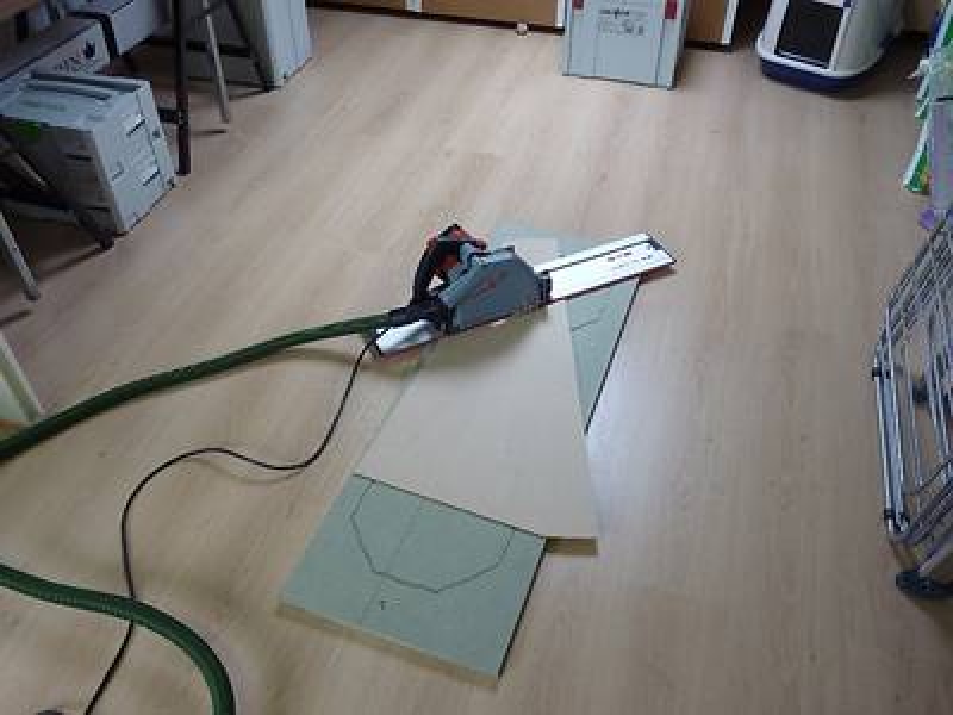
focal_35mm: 29
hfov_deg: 61.7
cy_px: 358
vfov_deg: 48.2
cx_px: 476
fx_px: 798
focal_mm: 4.7
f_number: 3.4
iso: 200
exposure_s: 1/30
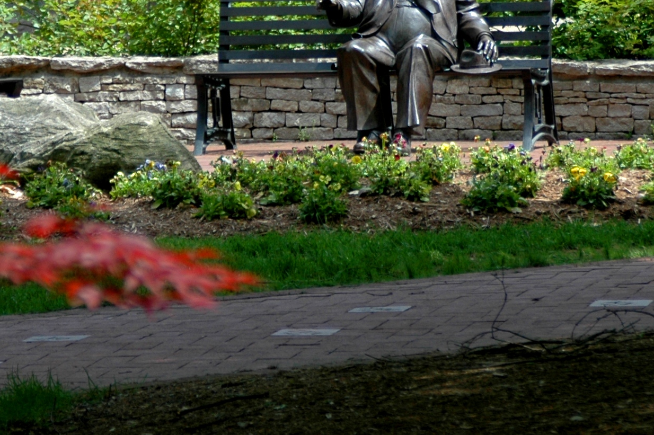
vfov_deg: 4.2
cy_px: -36
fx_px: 5973
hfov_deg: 6.3
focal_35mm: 329
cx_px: 244
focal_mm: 90
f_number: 5
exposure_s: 1/400
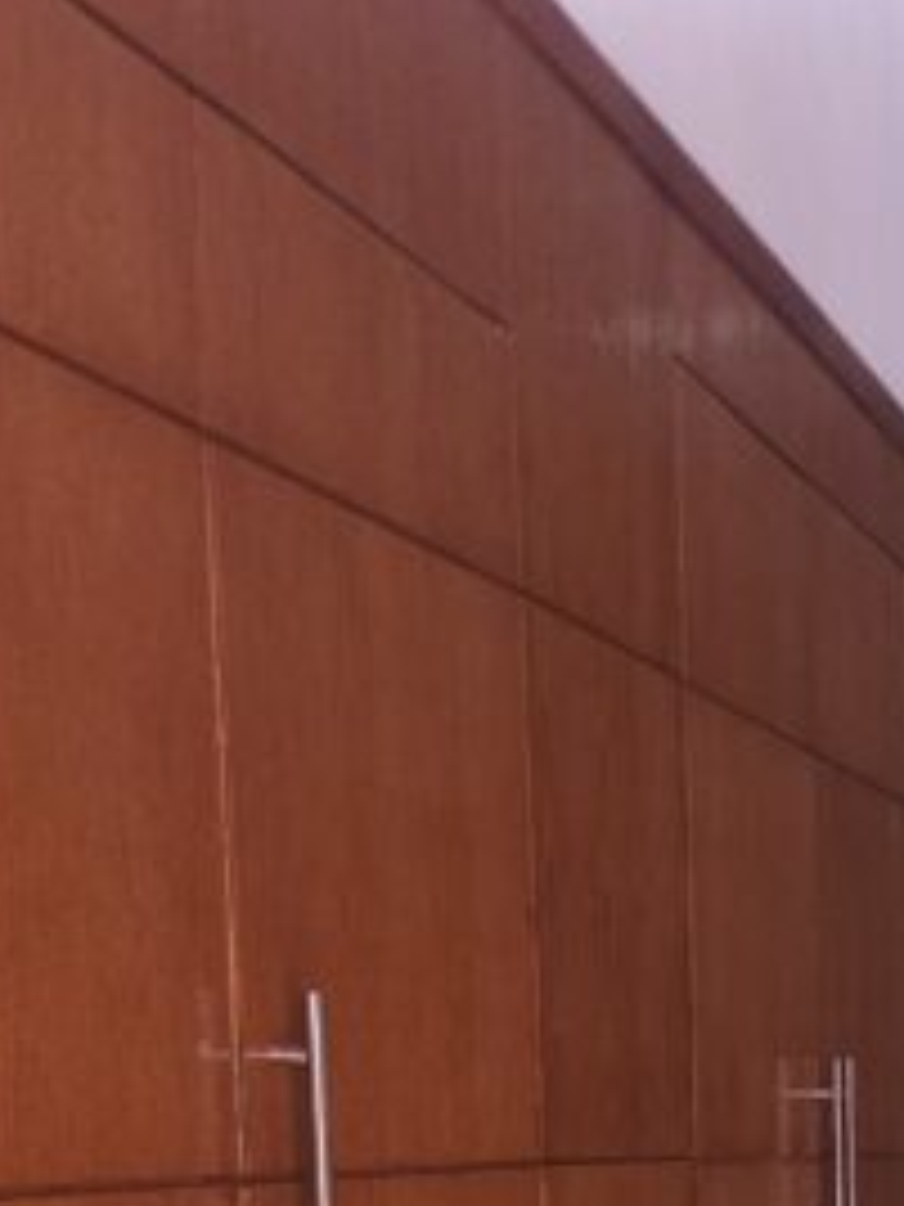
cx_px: 1525
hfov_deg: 15.0
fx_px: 3064
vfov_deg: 20.6
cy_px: 1508
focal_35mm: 88
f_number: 1.8
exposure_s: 1/100
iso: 64
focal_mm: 5.4
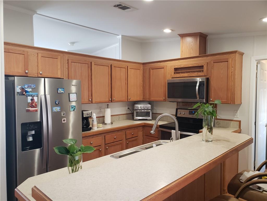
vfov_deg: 53.1
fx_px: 201
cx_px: 134
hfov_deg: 67.3
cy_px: 100
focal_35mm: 26
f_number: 2.4
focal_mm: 4.3
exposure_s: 1/60
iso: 250
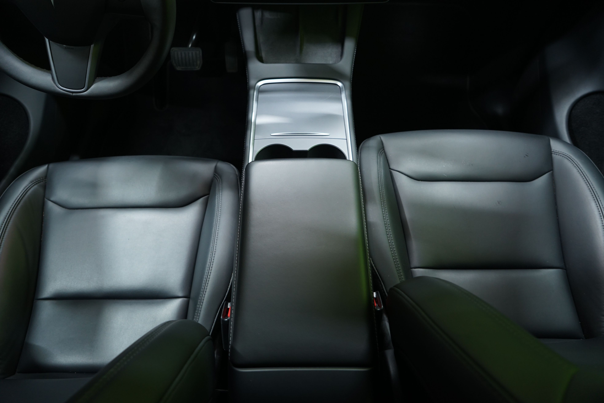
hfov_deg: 73.7
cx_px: 302
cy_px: 202
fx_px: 403
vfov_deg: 53.1
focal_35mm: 24
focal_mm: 24
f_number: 4.5
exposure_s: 1/20
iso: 800
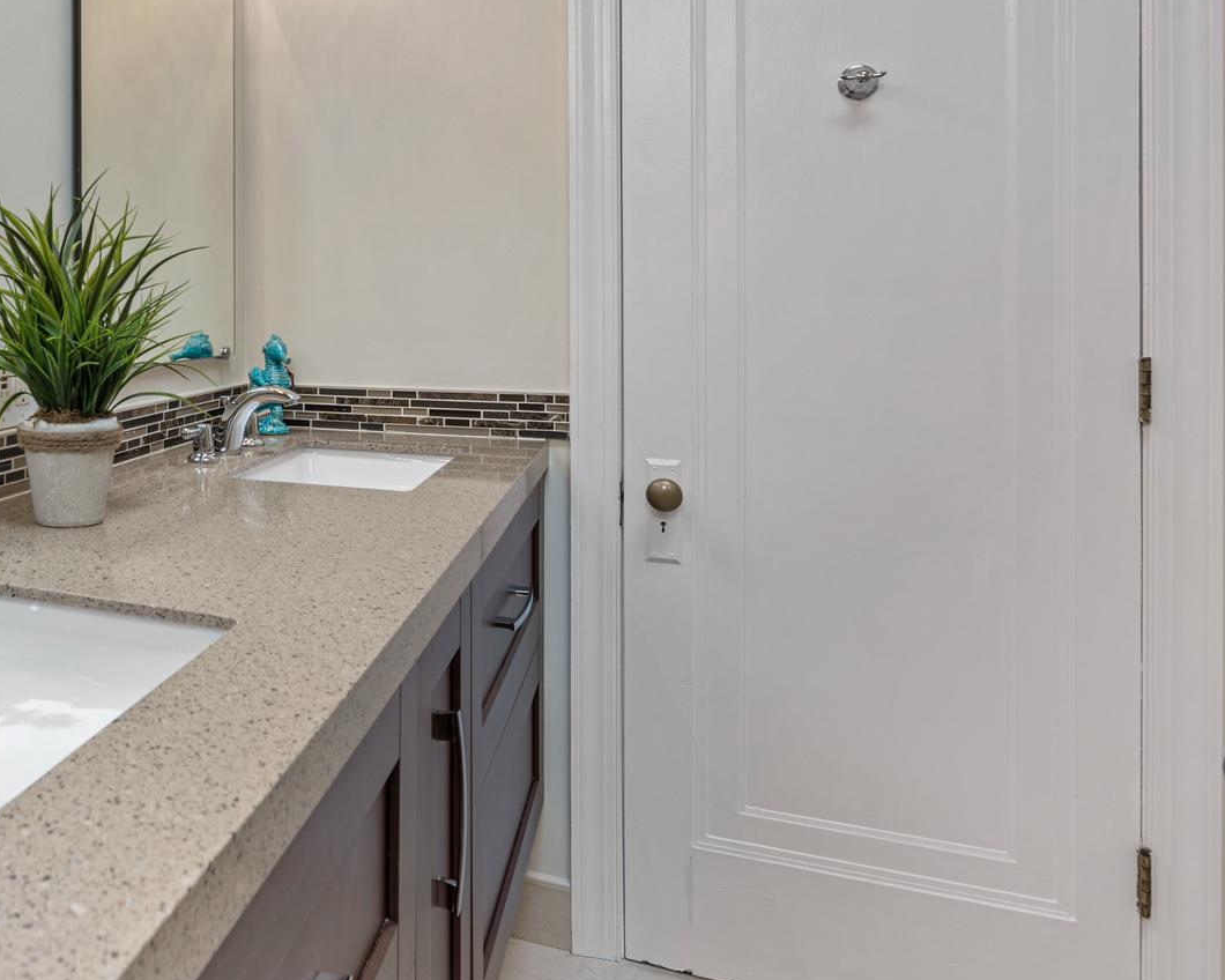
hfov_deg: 54.3
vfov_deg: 48.8
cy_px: 295
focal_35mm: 29
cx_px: 172
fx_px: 1051
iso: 200
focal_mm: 16
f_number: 8
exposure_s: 1/1.25
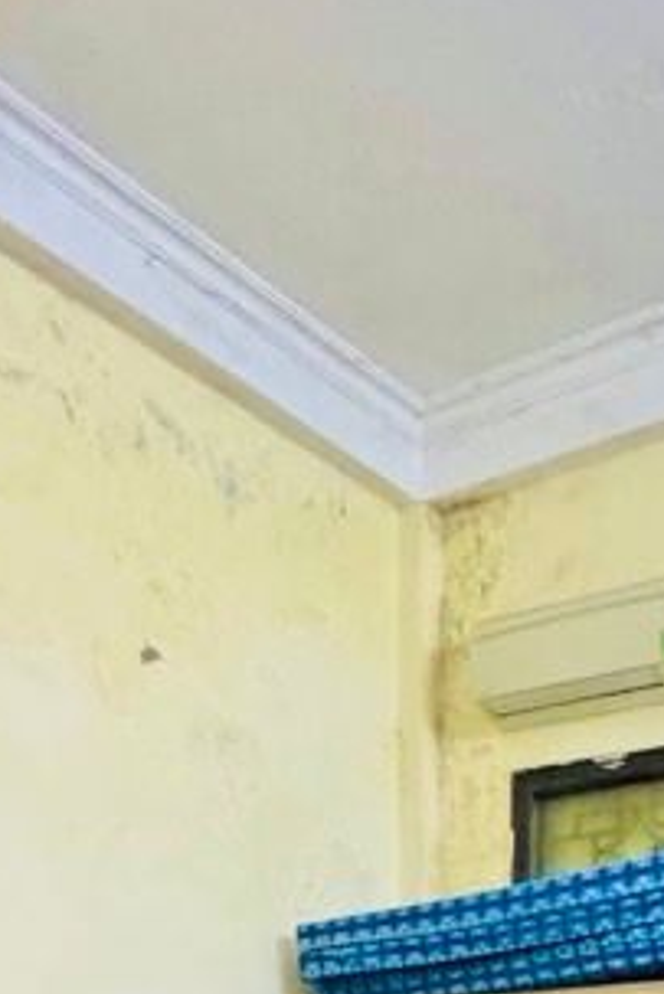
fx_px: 1354
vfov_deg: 27.5
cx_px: 533
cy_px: 1498
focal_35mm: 49
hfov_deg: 27.0
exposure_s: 1/60
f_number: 2.2
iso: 800
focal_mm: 2.22
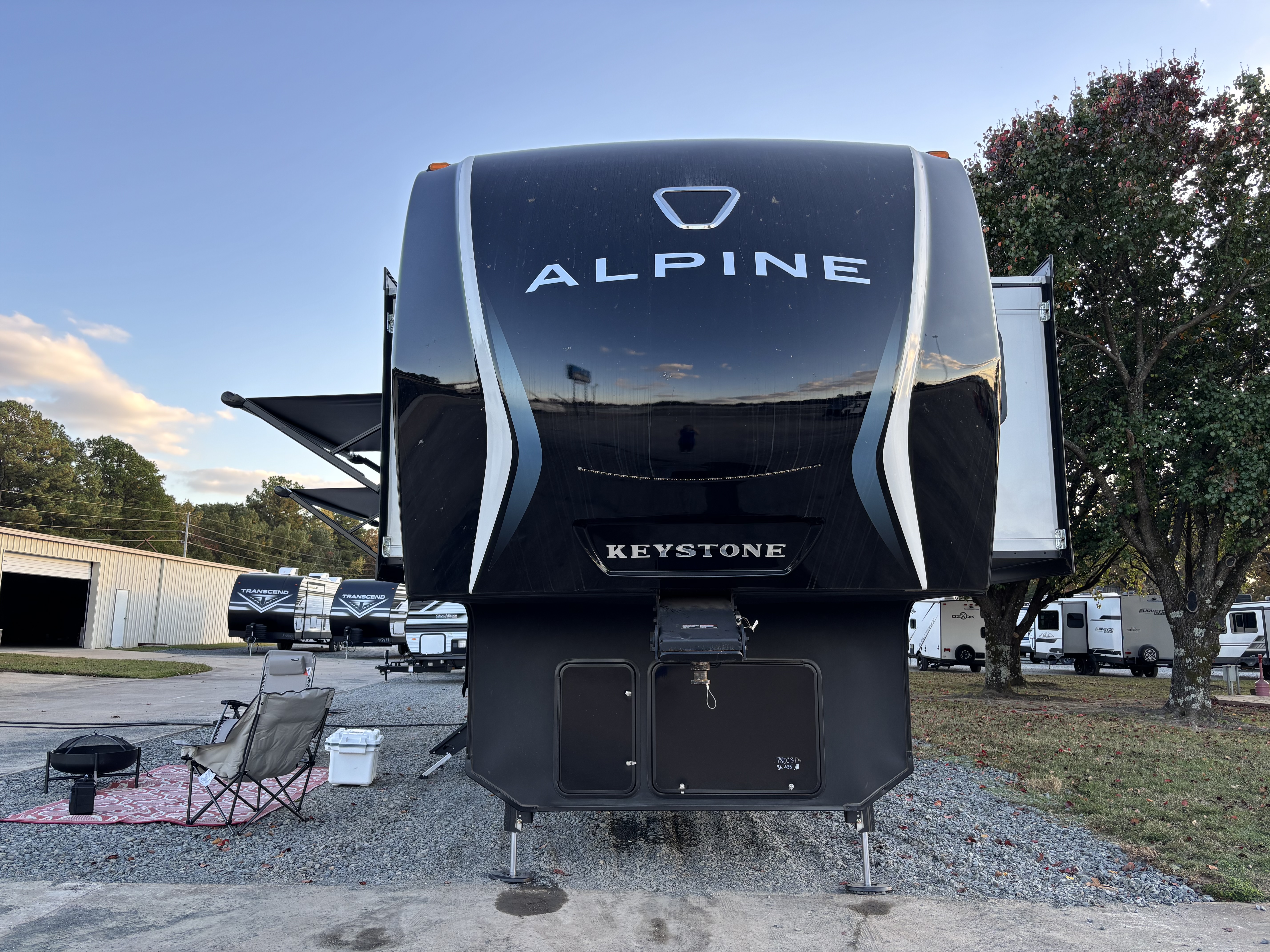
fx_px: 954
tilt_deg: +8.3
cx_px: 635
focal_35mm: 26
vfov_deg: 53.1
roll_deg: -1.7
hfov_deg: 67.3
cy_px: 476
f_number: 1.6
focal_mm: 5.96
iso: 50
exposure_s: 1/328
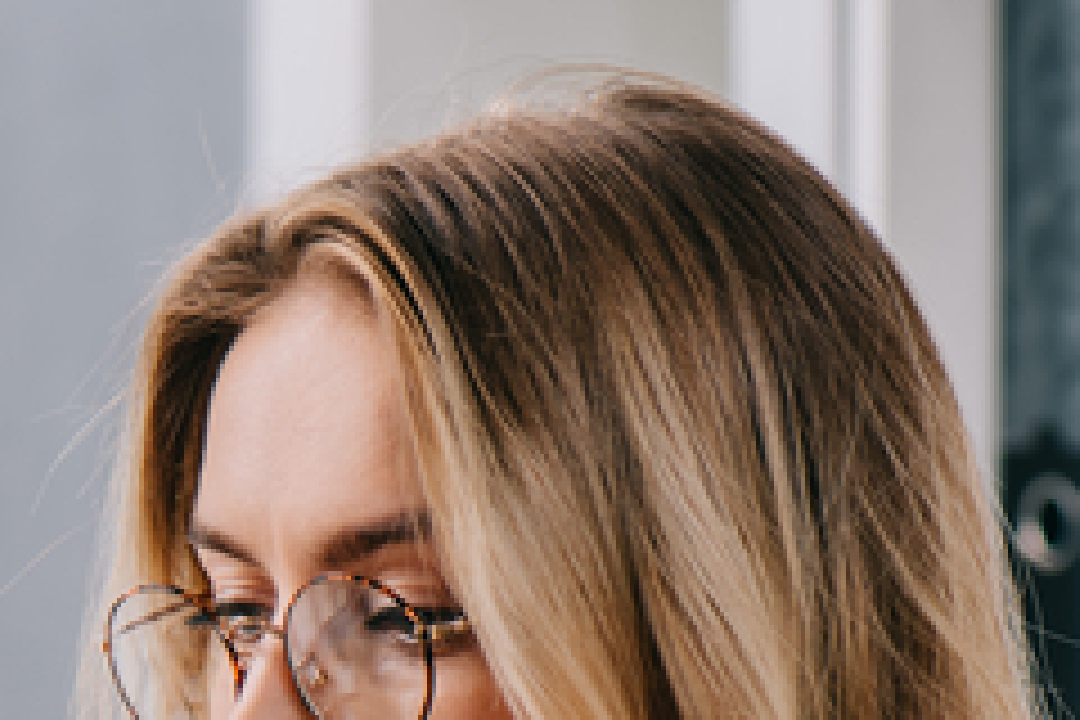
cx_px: -389
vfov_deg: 3.1
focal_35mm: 437
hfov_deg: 4.7
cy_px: 1199
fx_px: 13109
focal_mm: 105
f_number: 5
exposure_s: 1/200
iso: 100
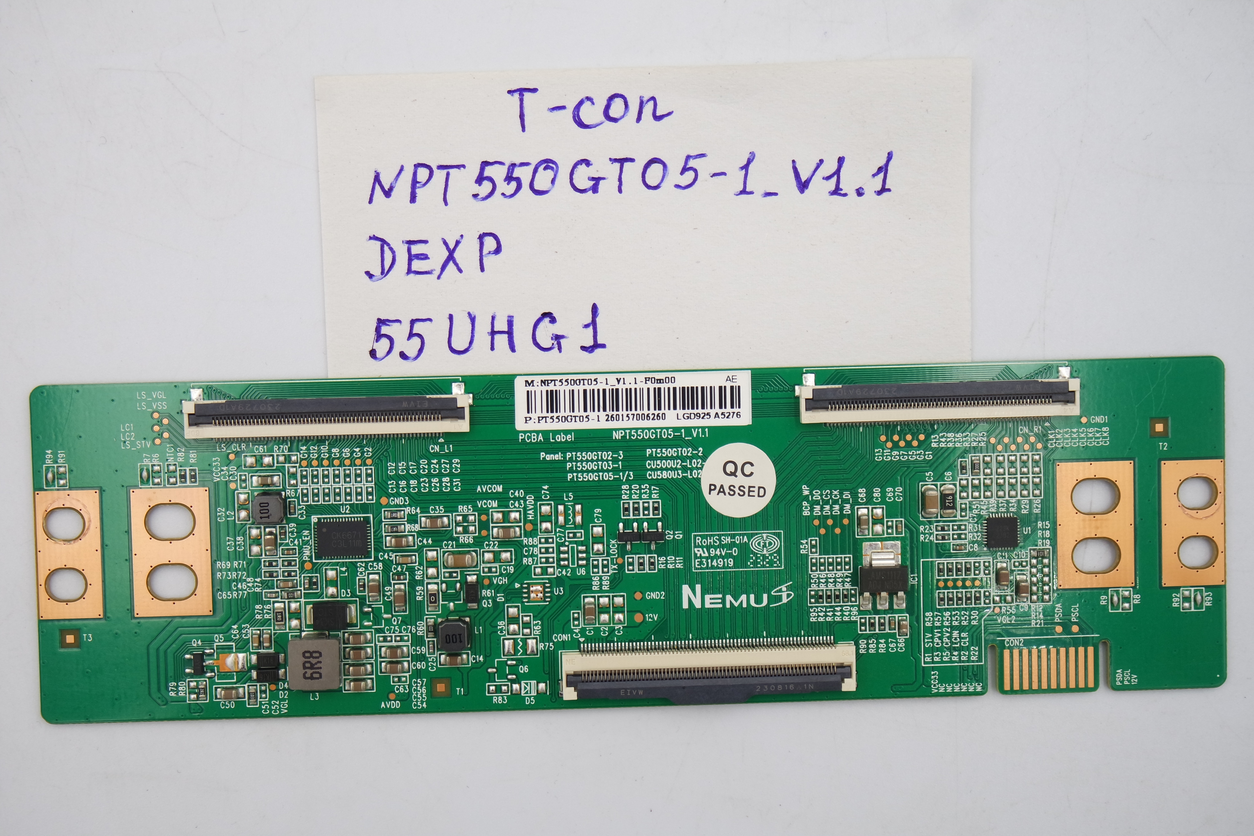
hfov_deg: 41.1
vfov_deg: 28.1
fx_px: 1672
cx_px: 627
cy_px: 418
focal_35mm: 48
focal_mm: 18
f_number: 4.5
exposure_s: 1/125
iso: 160
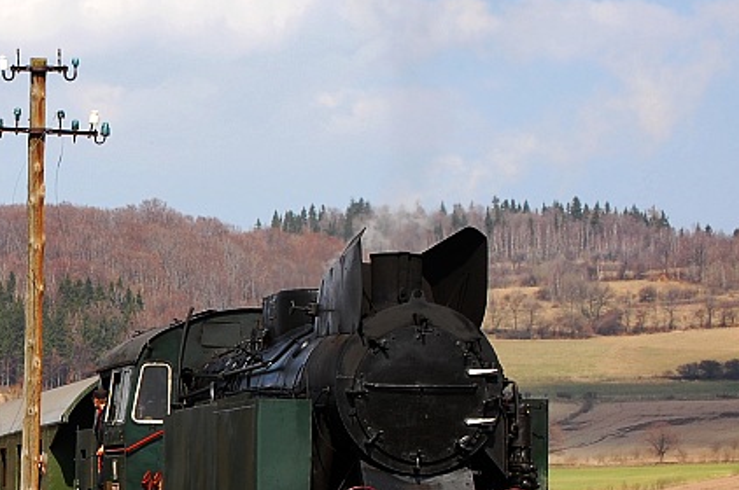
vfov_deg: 7.8
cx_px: -25
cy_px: 320
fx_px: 3609
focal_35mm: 176
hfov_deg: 11.6
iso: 200
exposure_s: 1/320
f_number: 9
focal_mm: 55
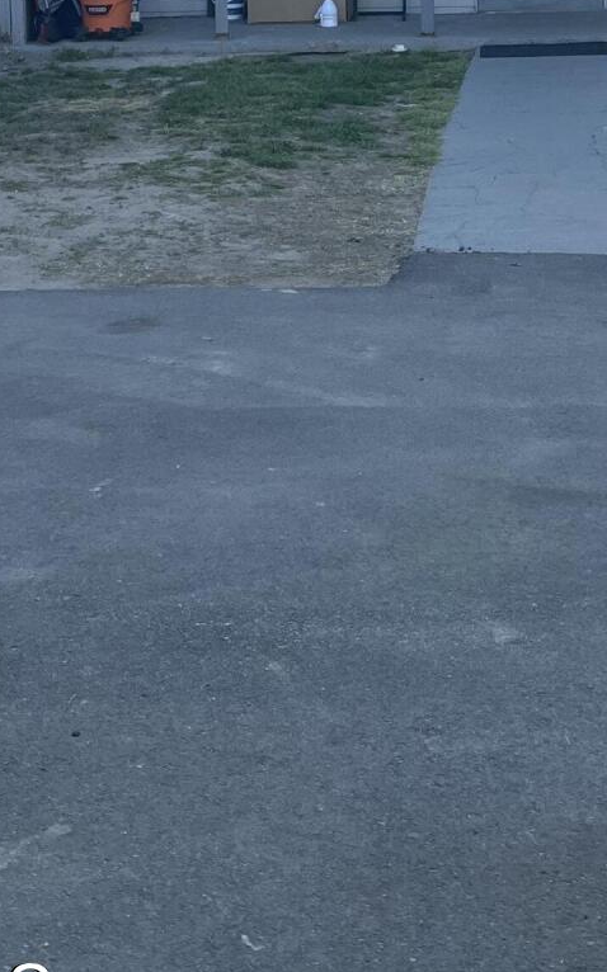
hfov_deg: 18.0
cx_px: 411
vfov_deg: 25.9
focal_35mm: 72
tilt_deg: +0.5
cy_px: -161
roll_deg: +1.5
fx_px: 1908
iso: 50
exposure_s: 1/2165
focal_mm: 5.7
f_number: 1.5
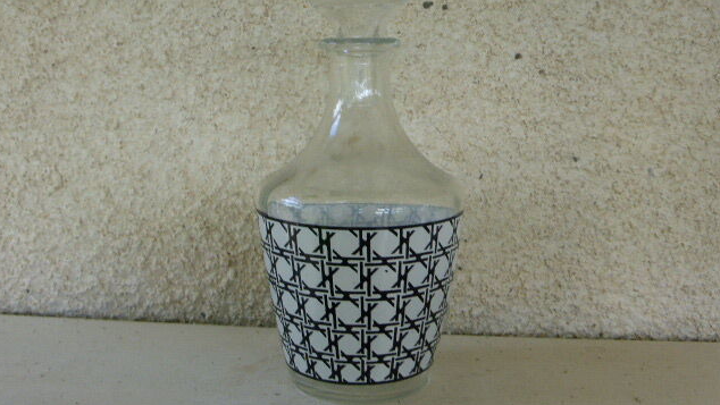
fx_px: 840
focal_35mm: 44
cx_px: 359
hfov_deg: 46.4
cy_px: 144
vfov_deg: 27.0
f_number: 3.9
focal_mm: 6.9
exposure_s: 1/60
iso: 160
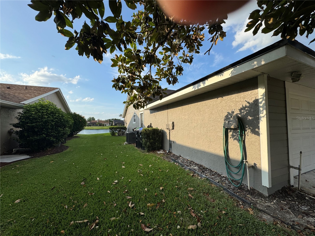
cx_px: 158
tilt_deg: +2.7
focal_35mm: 14
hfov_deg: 102.1
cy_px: 118
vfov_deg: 85.7
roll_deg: +0.1
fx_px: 127
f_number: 2.2
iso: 40
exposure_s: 1/1323
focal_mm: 2.22
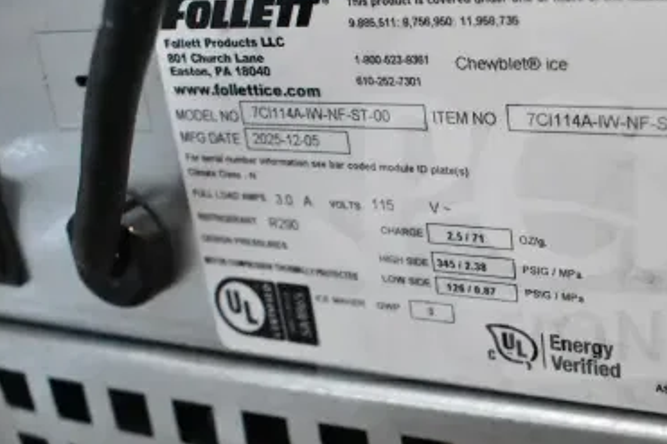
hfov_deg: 37.2
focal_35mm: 52
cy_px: 236
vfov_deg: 26.0
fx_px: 960
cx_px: 518
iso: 6400
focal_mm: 21
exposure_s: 1/80
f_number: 4.5
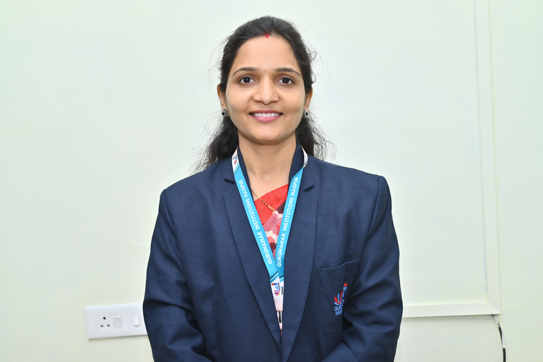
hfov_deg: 46.4
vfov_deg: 31.9
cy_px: 181
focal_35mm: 42
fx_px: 634
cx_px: 272
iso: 320
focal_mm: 42
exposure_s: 1/100
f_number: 4.5
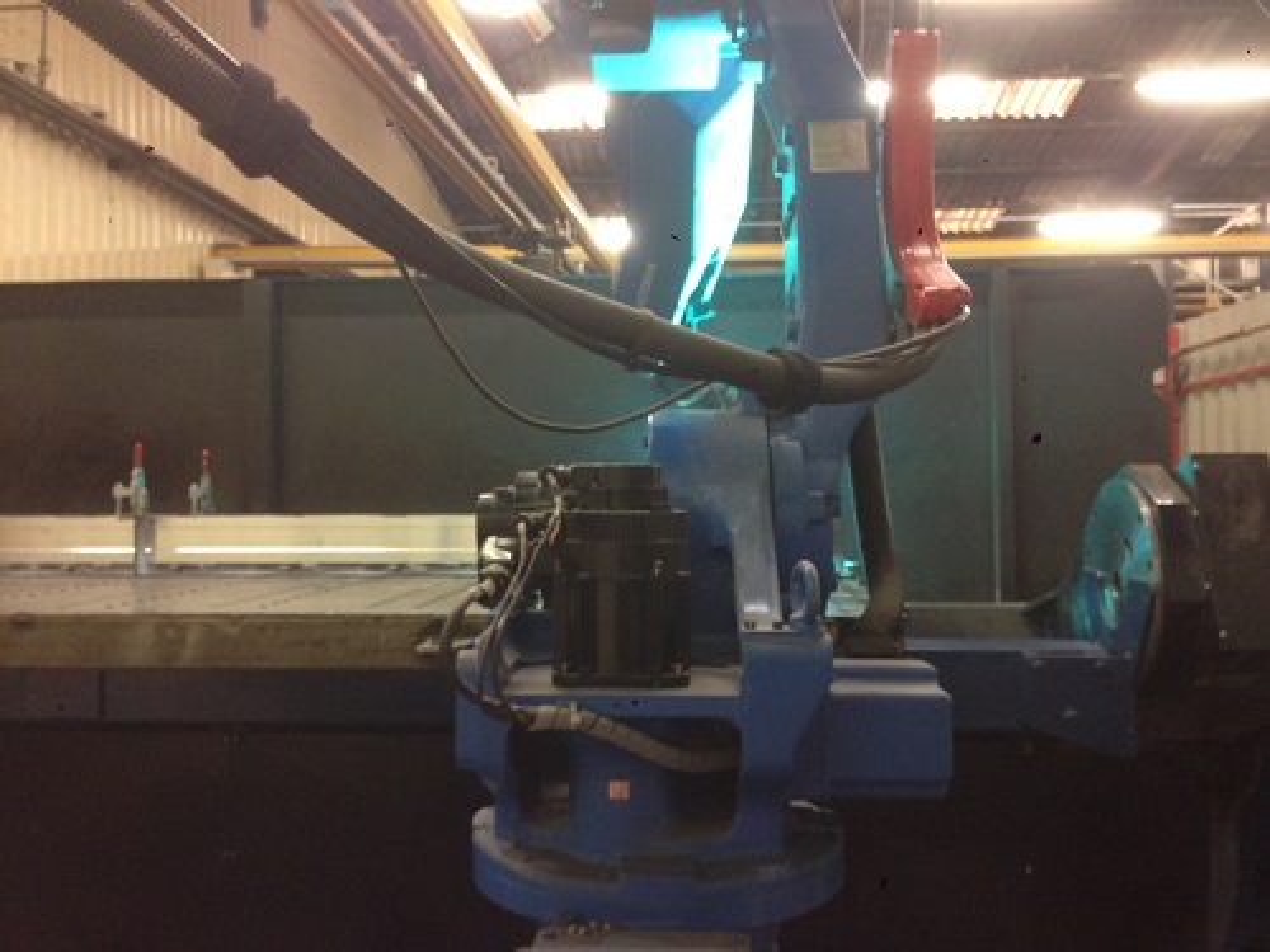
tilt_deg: +1.5
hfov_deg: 55.4
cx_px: 635
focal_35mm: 33
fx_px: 1211
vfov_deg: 42.9
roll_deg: -0.2
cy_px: 476
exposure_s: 1/20
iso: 200
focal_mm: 4.12
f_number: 2.4
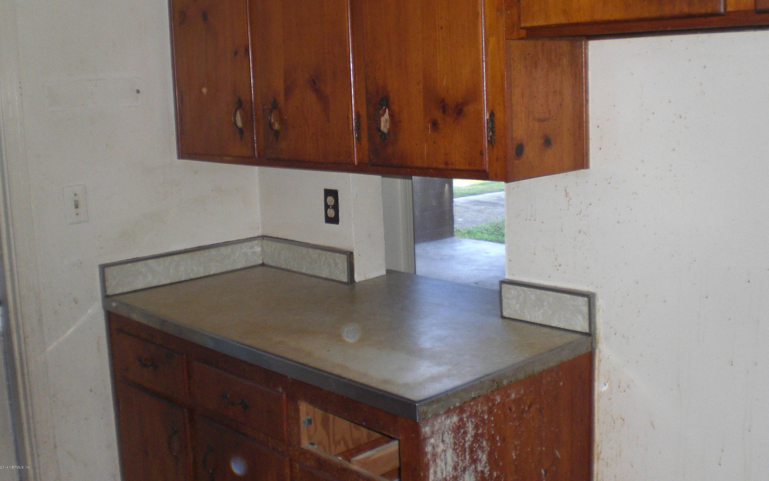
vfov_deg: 31.2
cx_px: 387
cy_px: 192
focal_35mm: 41
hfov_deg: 48.2
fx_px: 859
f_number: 3.1
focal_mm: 6.3
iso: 200
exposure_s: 1/60
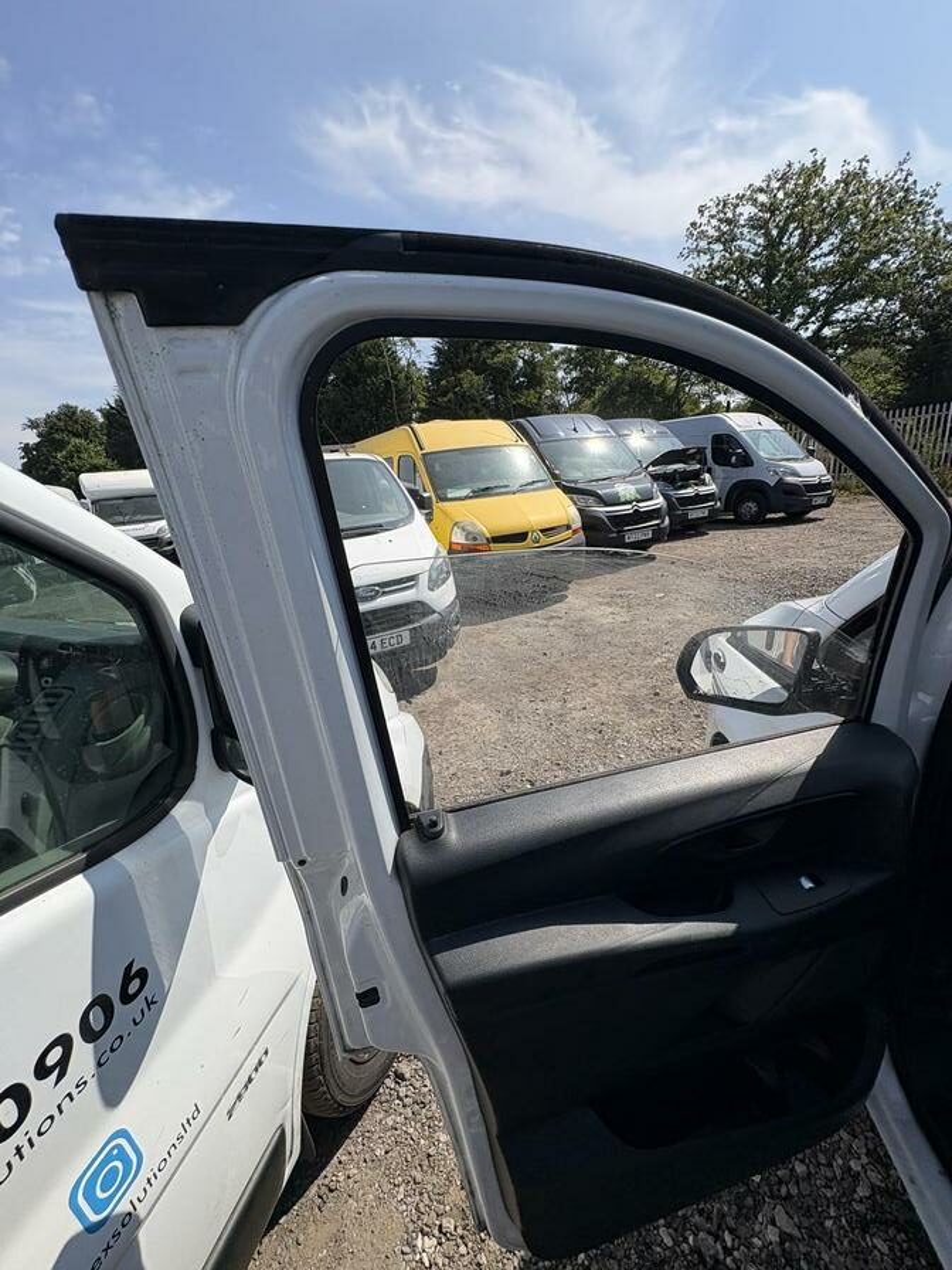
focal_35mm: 14
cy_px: 635
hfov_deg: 85.7
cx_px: 476
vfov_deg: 102.1
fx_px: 513
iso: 50
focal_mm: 2.22
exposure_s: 1/1567
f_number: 2.2
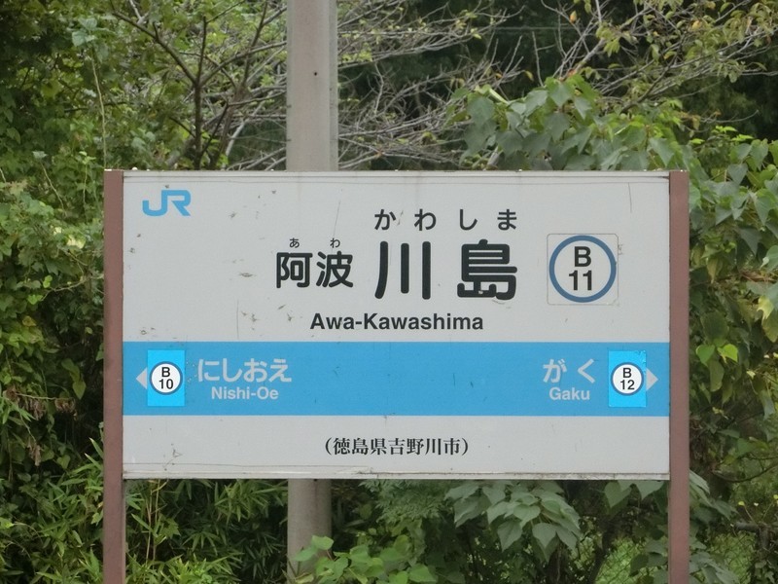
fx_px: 3753
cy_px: 292
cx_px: 389
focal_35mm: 167
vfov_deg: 8.9
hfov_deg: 11.8
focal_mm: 35.6
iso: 1000
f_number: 5
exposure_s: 1/160
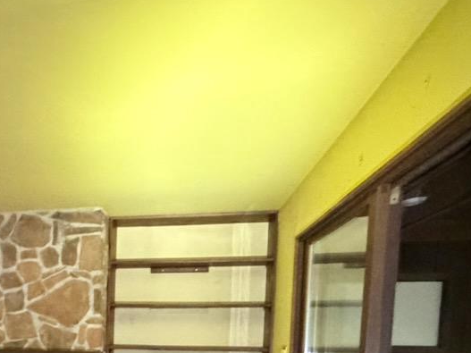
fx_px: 463
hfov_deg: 50.0
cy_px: 380
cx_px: 80
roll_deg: +0.4
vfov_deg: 36.1
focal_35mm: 34
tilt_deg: -6.3
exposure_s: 1/47
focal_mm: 2.22
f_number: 2.2
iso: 1250
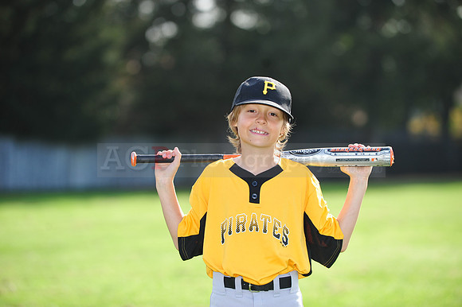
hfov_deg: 11.8
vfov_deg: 7.8
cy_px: 154
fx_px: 2244
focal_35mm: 175
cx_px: 231
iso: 400
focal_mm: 175
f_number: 4.5
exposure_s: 1/1000
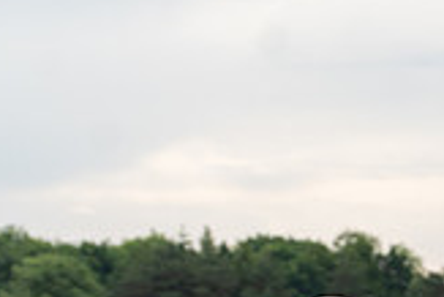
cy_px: 446
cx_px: 340
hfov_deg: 6.9
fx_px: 3679
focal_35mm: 298
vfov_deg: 4.6
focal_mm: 84
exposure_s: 1/800
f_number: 4
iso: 160
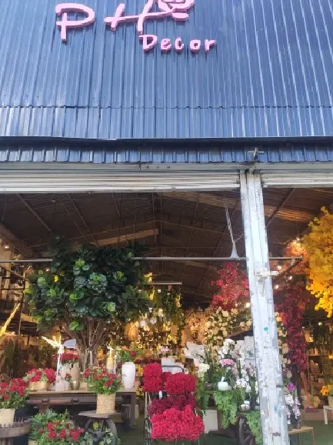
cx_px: 169
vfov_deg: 65.3
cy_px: 229
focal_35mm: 27
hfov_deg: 51.3
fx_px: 347
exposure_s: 1/120
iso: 183
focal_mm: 4.77
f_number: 1.75
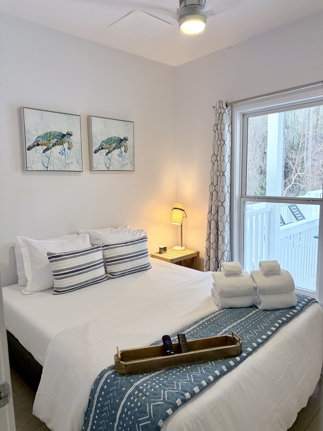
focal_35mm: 24
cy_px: 216
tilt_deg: -7.8
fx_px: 299
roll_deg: +1.4
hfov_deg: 56.8
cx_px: 162
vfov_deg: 71.6
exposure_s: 1/132
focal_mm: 6.76
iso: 200
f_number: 1.78
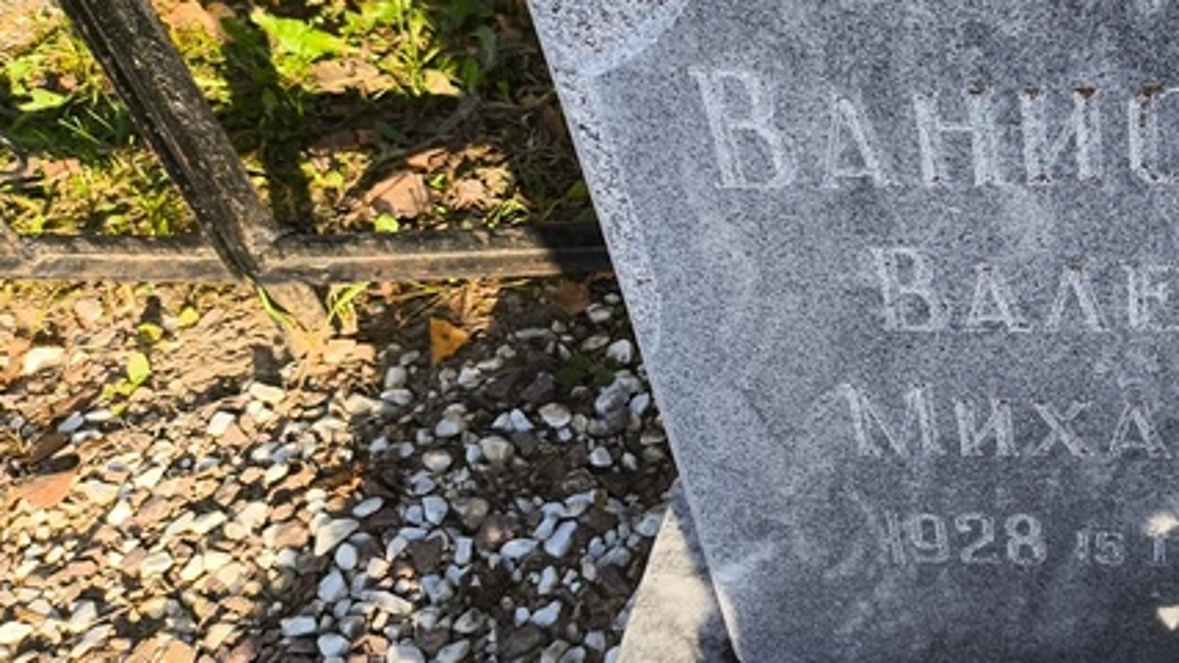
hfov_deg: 38.1
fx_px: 1594
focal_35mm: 51
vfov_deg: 23.5
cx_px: 1042
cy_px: 276
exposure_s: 1/676
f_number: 1.7
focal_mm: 4.71
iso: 50
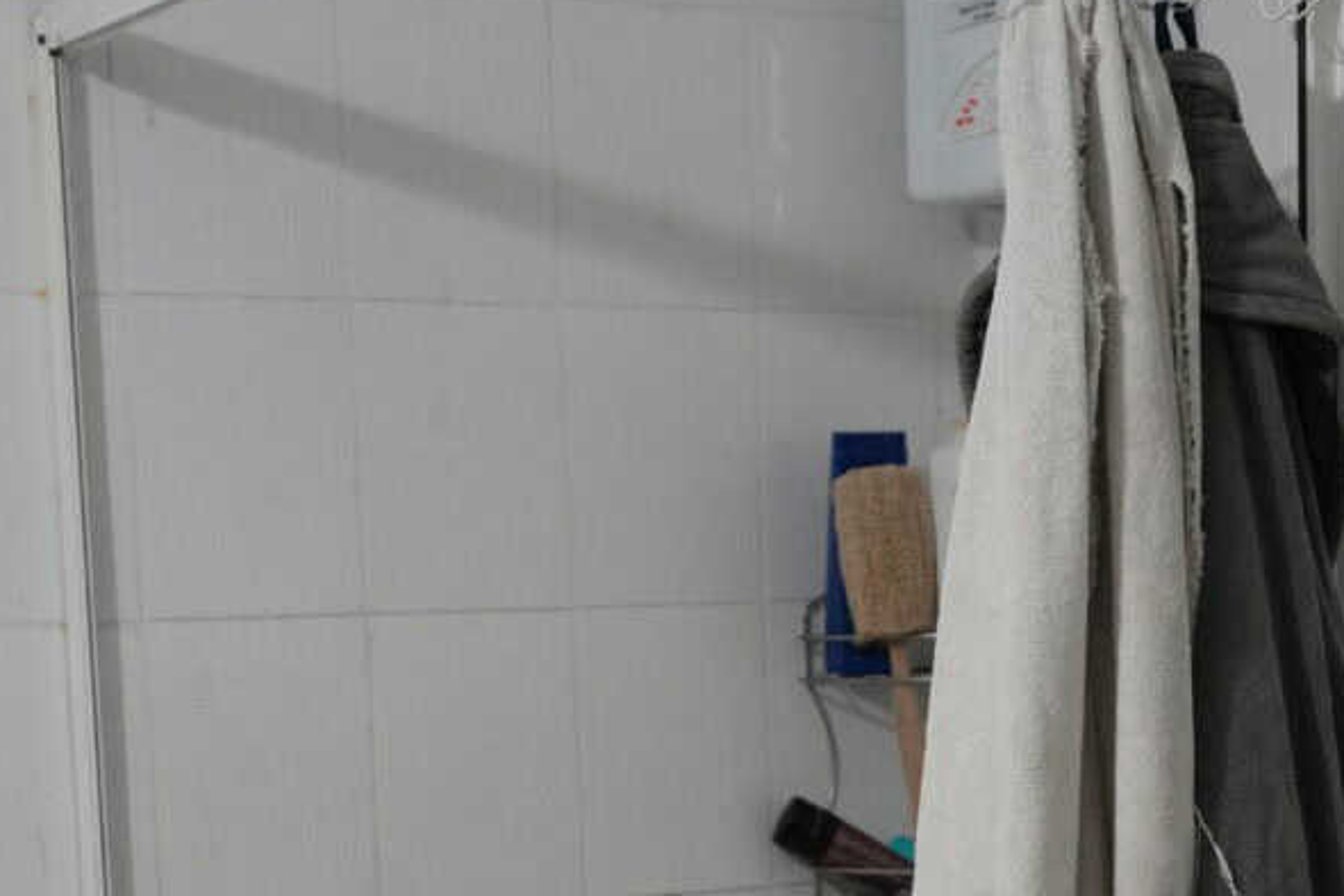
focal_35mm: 97
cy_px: 1302
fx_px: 3621
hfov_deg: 21.0
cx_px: 700
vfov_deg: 13.4
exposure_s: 1/160
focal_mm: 28
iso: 2500
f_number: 2.8
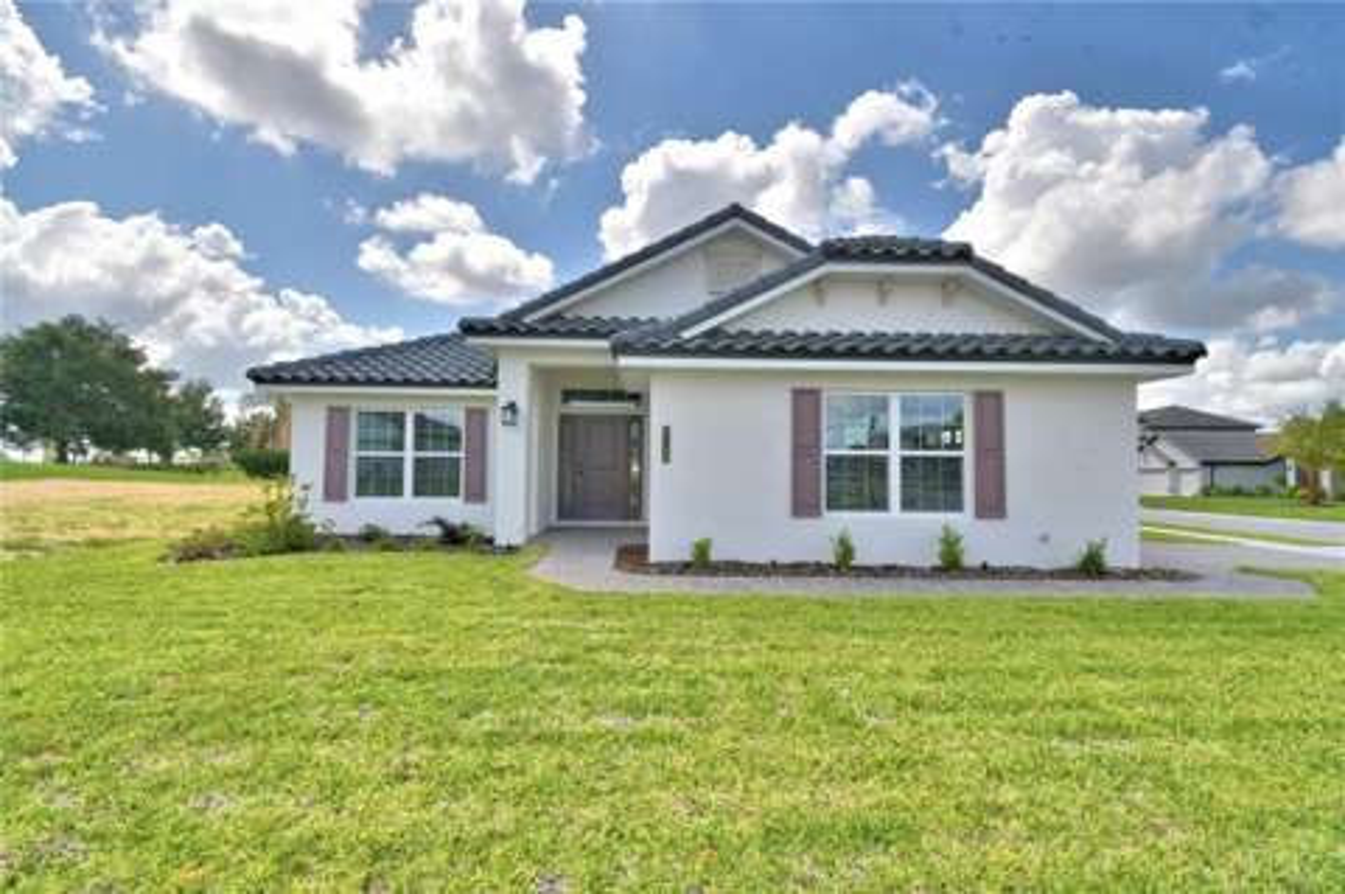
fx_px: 560
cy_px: 447
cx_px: 672
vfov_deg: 77.2
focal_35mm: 15
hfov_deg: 100.4
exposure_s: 1/250
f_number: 11
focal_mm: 10
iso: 100
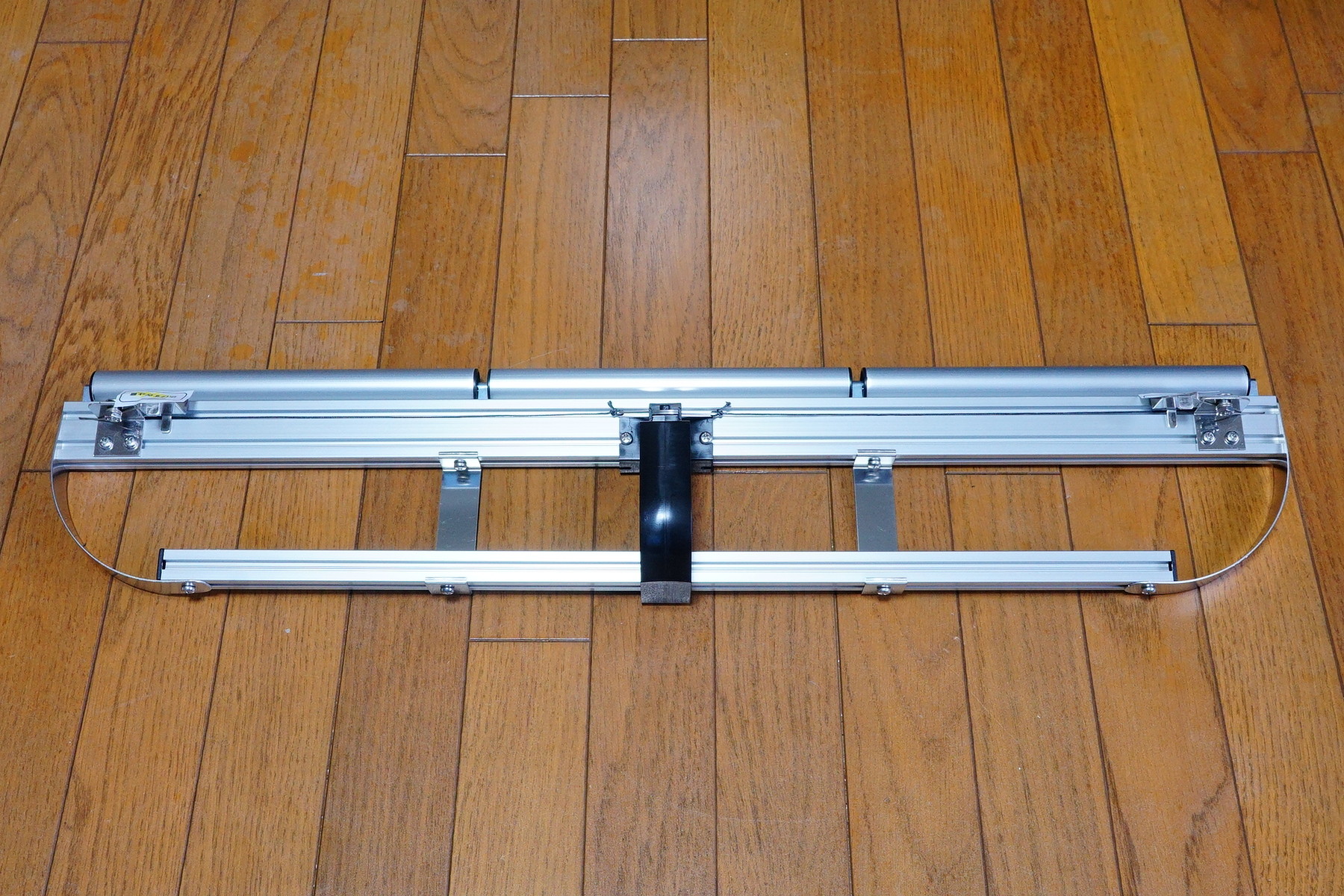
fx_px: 1568
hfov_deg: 46.4
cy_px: 448
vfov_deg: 31.9
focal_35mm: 42
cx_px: 672
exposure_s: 1/10
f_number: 10
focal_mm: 28
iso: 800
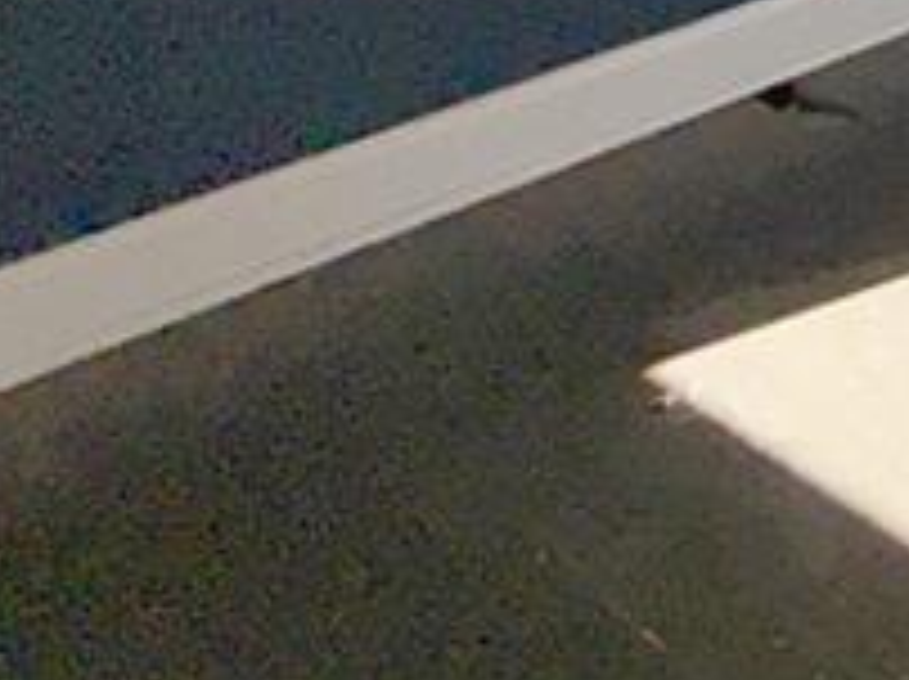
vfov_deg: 17.3
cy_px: -500
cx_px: 1890
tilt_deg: -13.0
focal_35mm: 71
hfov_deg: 17.6
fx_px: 1862
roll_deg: +0.7
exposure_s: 1/136
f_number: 2.2
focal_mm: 2.22
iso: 16
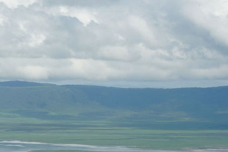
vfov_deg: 6.4
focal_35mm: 214
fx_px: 1355
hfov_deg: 9.3
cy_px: 128
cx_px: -134
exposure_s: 1/250
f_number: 11
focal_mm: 50
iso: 100
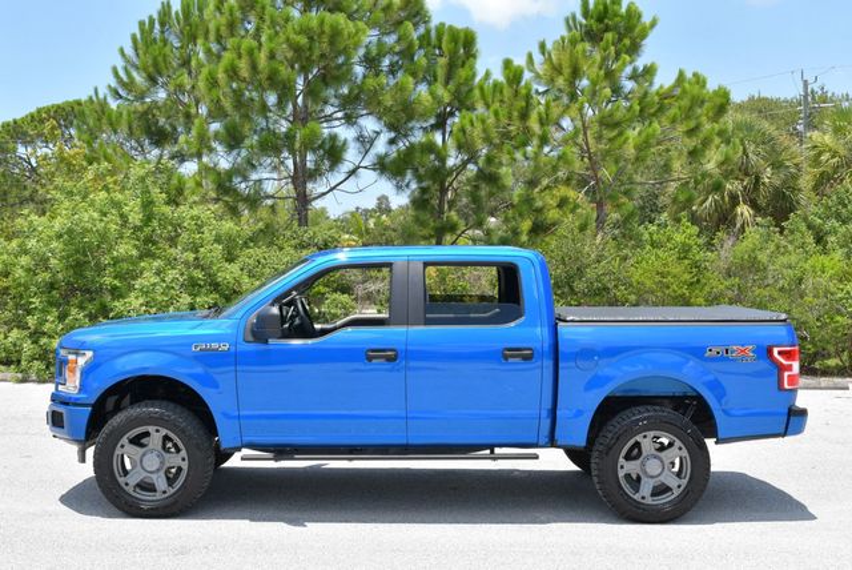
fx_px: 1042
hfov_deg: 44.5
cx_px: 426
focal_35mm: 44
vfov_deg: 30.6
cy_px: 285
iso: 180
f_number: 8
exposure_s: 1/250
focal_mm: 22
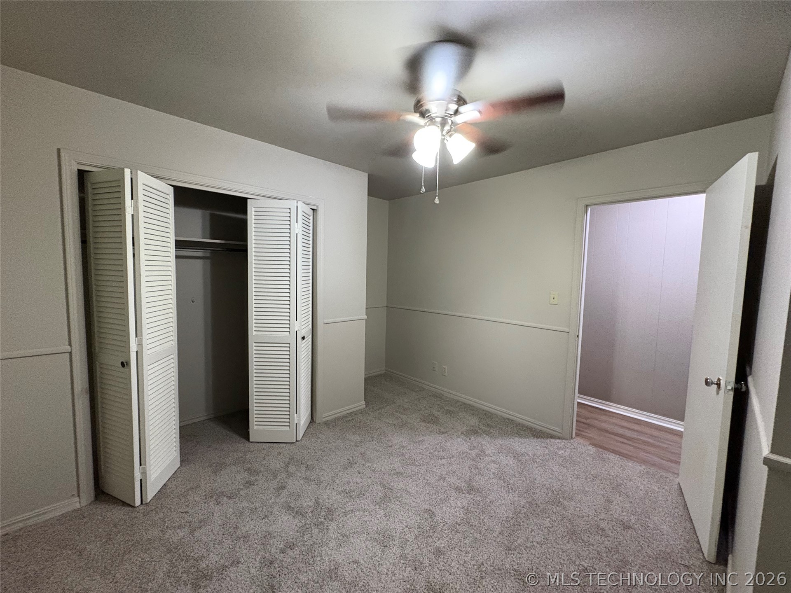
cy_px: 296
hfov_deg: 102.1
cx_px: 396
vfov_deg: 85.7
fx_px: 320
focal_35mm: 14
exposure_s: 1/60
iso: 1000
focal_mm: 2.22
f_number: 2.2
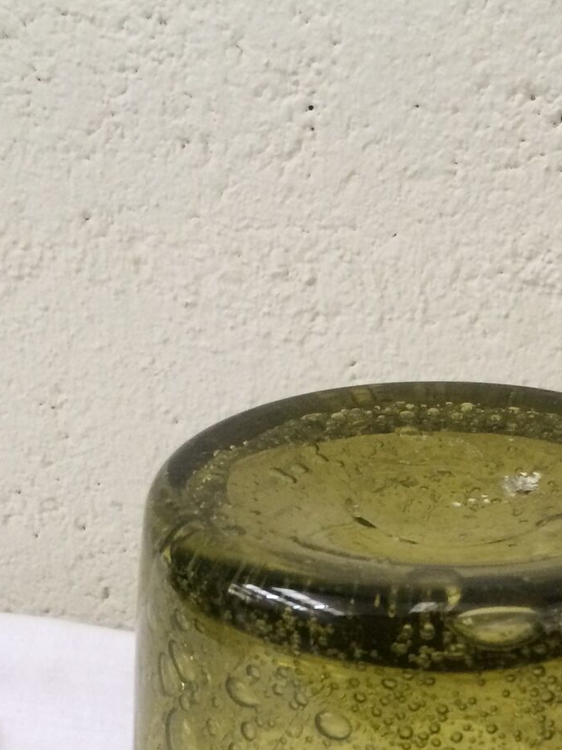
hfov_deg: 22.9
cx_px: 463
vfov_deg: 29.0
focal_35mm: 63
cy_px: 725
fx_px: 1365
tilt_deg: -31.5
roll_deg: +0.6
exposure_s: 1/33
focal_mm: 4.15
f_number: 2.2
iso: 80
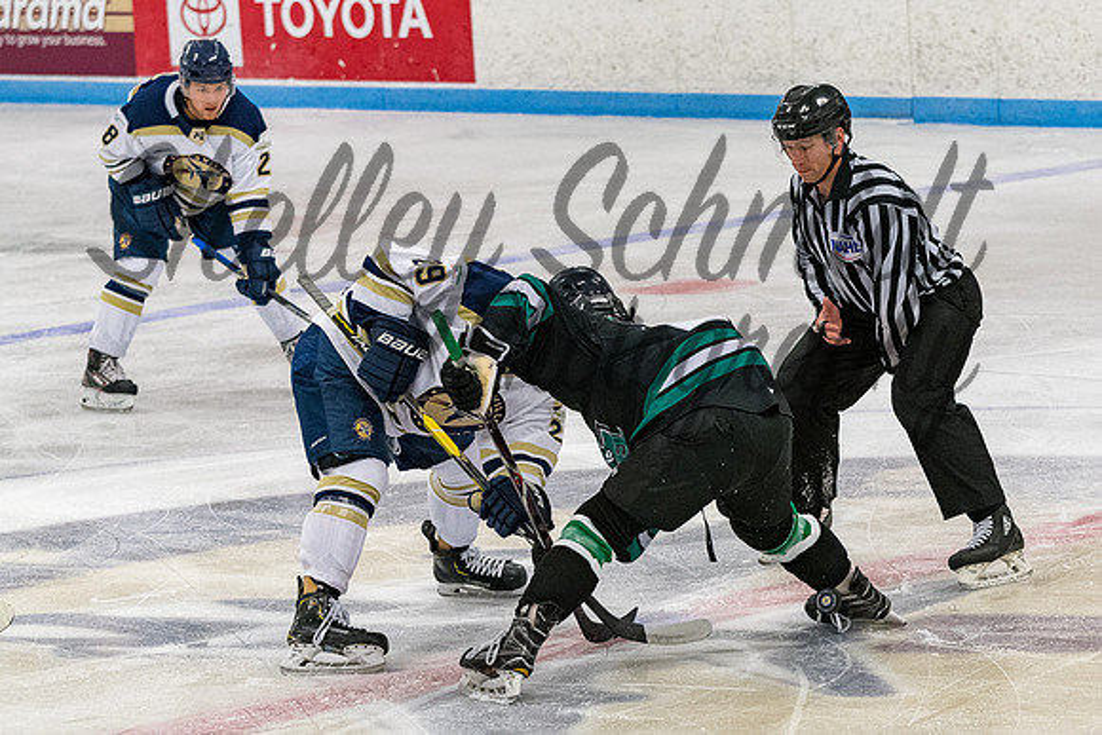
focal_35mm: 201
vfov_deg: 6.9
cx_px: 698
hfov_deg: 10.2
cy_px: 391
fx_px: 6141
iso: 2000
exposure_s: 1/800
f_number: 3.5
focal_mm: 100
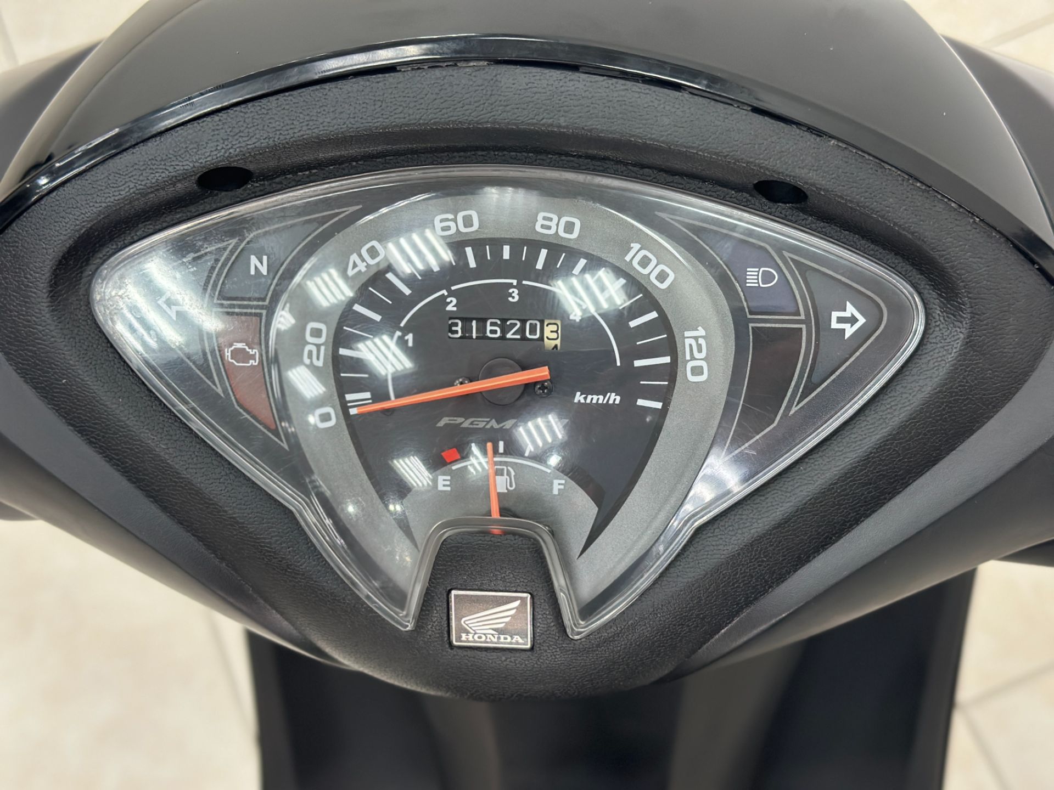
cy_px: 395
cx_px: 527
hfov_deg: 39.7
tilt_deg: -67.7
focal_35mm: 48
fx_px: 1462
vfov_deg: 30.3
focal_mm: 6.86
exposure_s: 1/120
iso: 250
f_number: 1.78
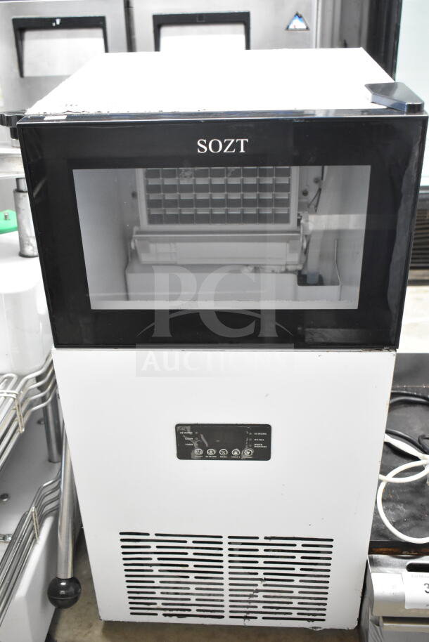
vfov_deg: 53.1
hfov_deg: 36.9
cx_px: 214
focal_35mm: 36
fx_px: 643
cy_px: 321
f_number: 4
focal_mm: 24
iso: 2800
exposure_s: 1/40
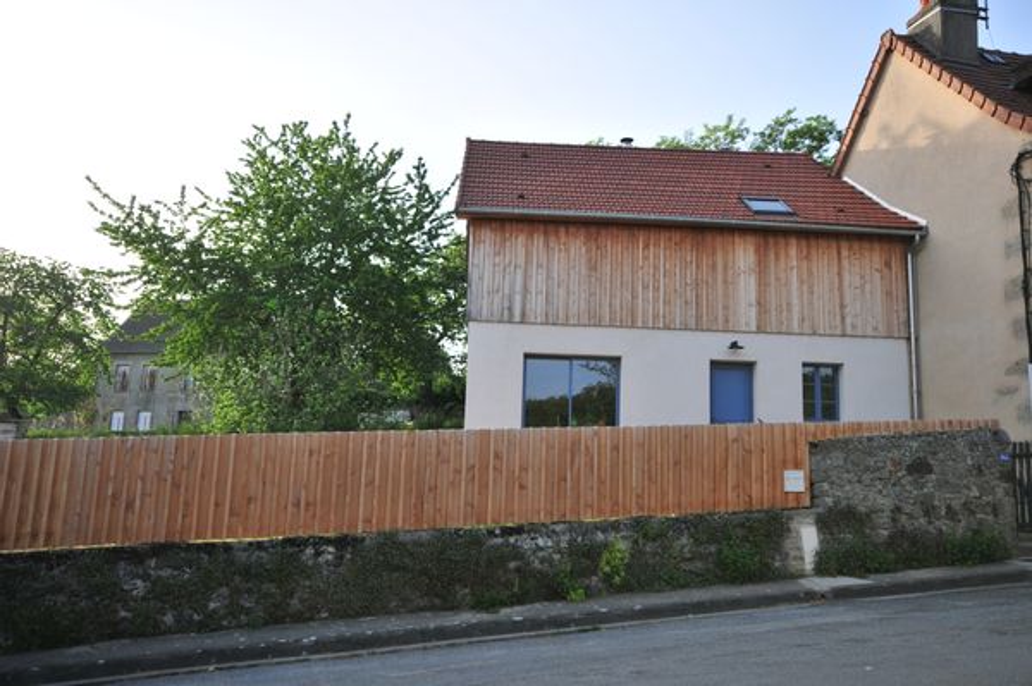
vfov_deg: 43.5
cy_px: 343
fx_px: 859
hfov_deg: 62.0
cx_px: 516
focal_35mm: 30
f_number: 8
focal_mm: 20
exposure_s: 1/125
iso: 200
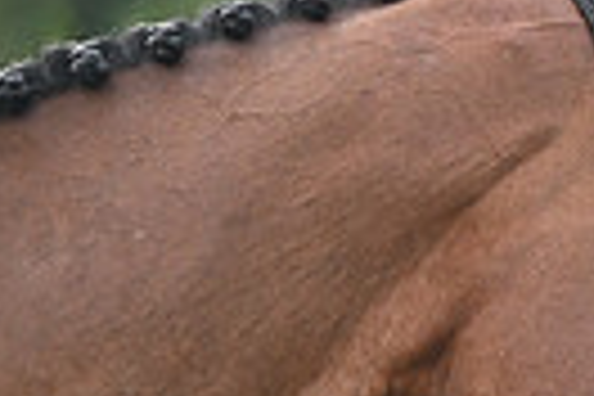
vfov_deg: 1.7
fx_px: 13380
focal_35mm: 811
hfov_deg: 2.5
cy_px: 430
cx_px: 1292
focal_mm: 185
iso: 1600
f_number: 5
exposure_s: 1/1250
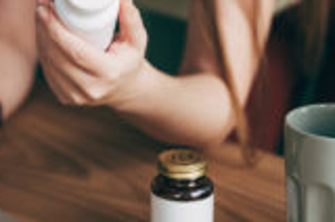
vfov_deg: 10.3
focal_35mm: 133
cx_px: 12
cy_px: 70
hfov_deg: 15.2
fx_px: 1235
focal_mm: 50
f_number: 2.2
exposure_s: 1/200
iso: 100
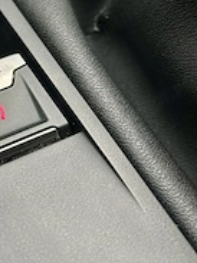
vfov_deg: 18.4
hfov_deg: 13.9
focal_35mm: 105
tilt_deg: -42.5
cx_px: -4
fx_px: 798
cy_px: 24
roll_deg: -6.3
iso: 80
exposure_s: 1/366
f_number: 1.78
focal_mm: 6.86
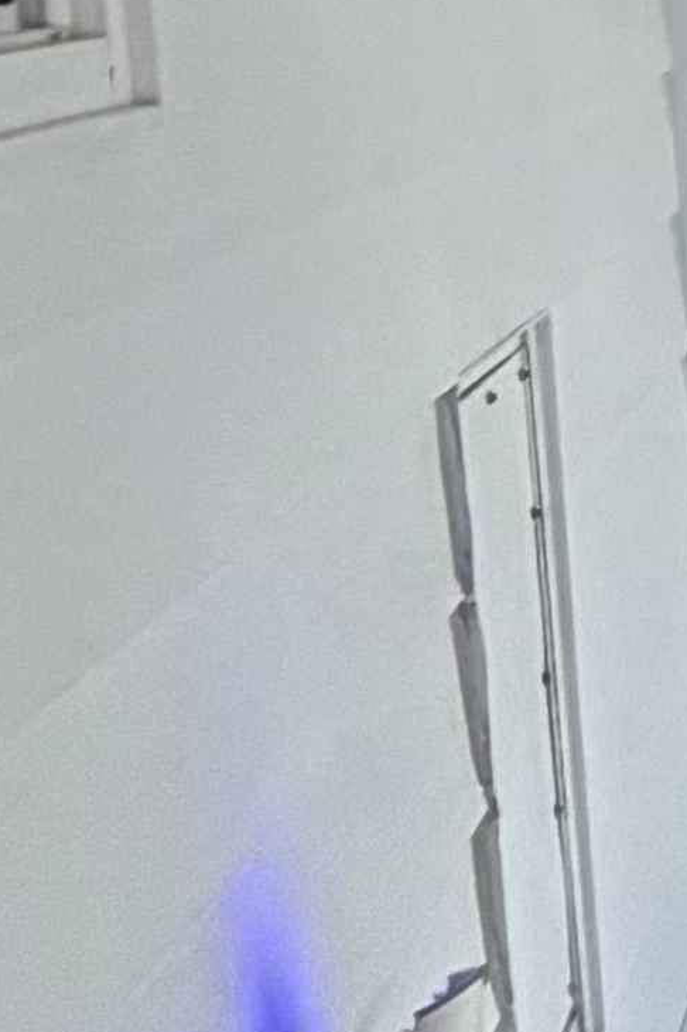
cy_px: 273
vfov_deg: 17.9
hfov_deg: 8.8
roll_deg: +1.0
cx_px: 2344
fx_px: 3266
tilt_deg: -6.7
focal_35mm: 114
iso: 125
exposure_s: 1/120
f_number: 2.2
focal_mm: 2.22
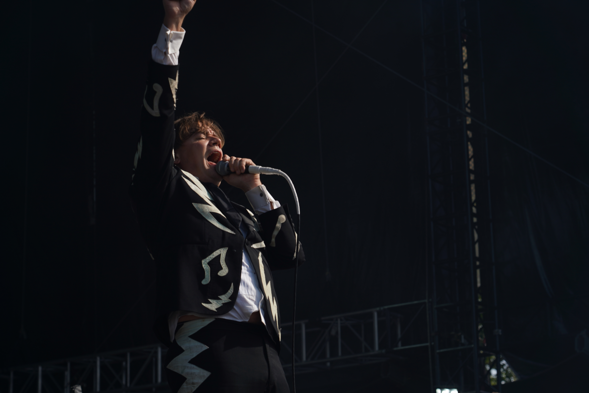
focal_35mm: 105
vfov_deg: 13.0
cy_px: 196
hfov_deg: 19.5
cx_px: 294
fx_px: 1718
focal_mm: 105
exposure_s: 1/400
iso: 100
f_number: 7.1
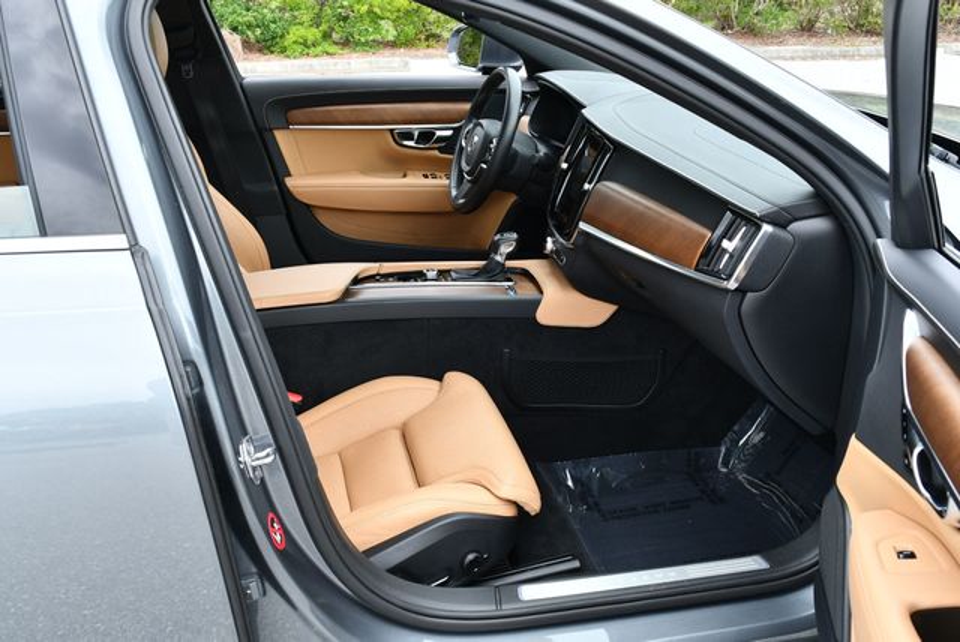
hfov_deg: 53.1
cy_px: 321
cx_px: 480
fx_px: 961
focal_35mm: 36
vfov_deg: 36.9
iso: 280
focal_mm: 18
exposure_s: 1/250
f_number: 5.6
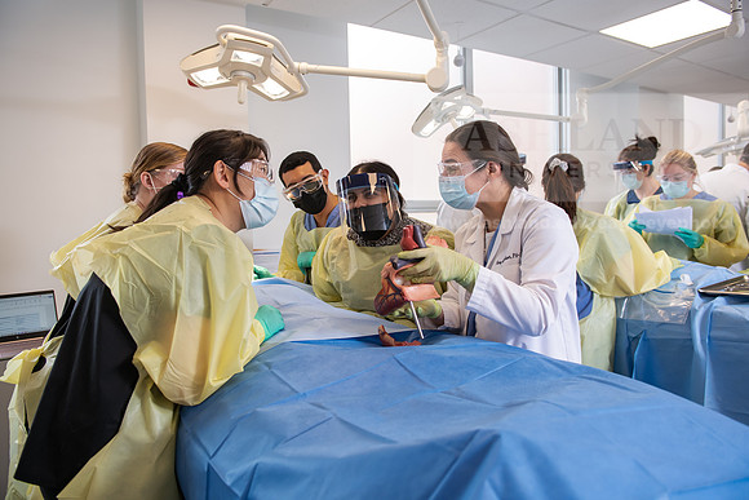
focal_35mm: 26
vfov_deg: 49.6
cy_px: 250
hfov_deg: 69.4
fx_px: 541
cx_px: 374
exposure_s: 1/200
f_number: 4
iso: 500
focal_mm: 26
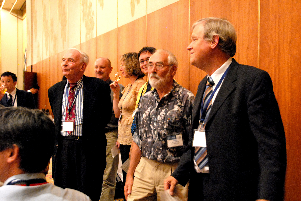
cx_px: 150
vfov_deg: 32.0
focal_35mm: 42
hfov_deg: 46.3
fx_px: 352
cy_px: 100
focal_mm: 28
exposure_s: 1/30
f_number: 4.5
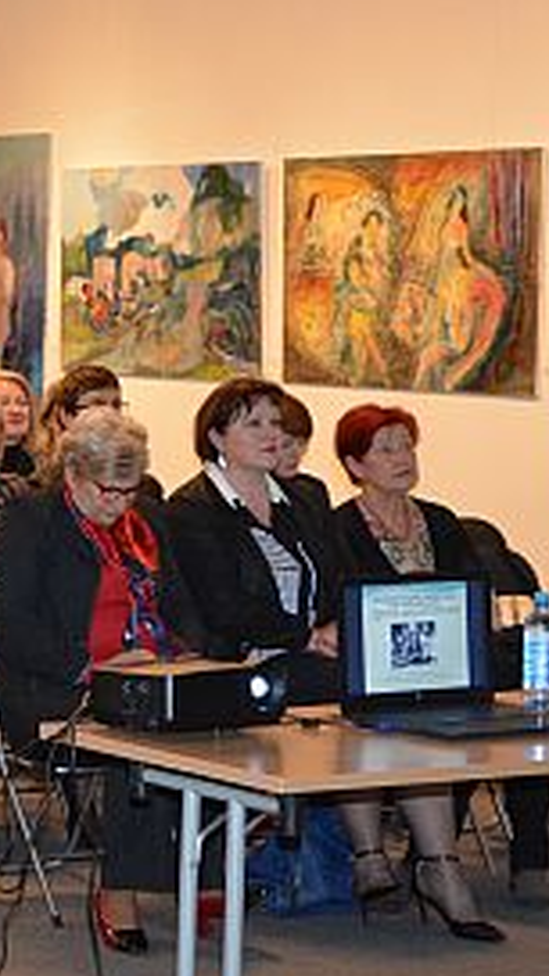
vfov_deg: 19.6
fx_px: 2821
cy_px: 413
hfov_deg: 10.7
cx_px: -312
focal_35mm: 109
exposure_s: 1/60
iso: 2000
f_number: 4.2
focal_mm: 32
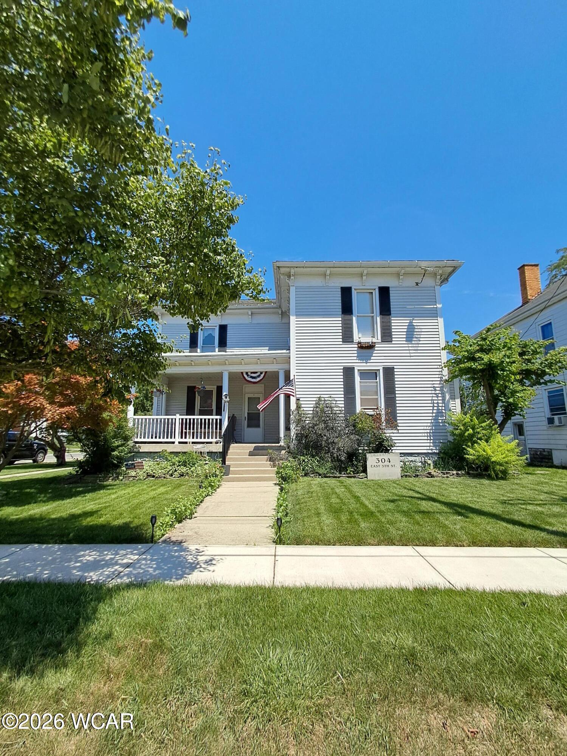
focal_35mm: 16
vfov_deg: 94.5
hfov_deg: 78.1
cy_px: 378
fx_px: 349
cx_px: 284
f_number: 2.2
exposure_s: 1/1513
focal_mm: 1.64
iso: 40
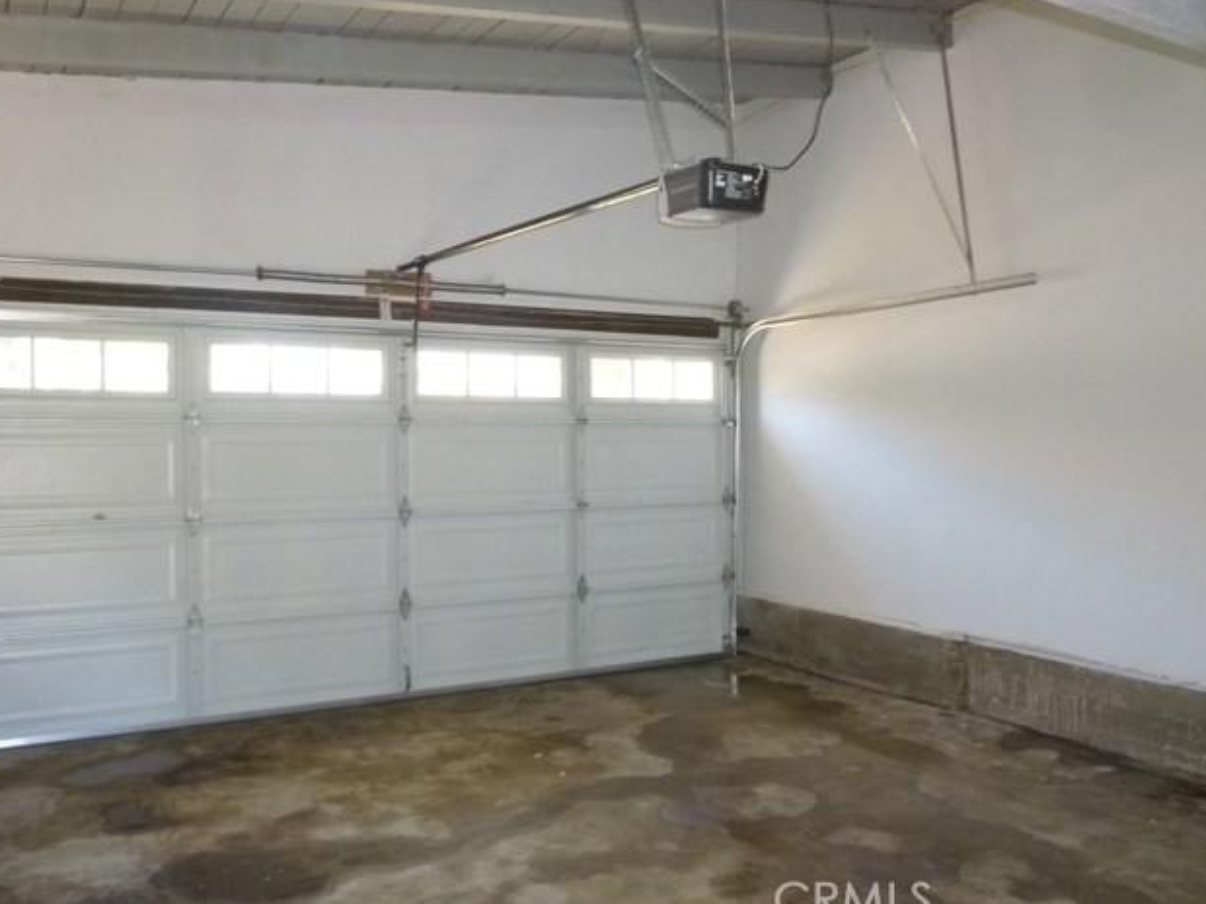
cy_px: 460
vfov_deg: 46.8
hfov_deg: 60.0
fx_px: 1045
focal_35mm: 30
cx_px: 596
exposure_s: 1/60
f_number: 3.3
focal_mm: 5.2
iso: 400
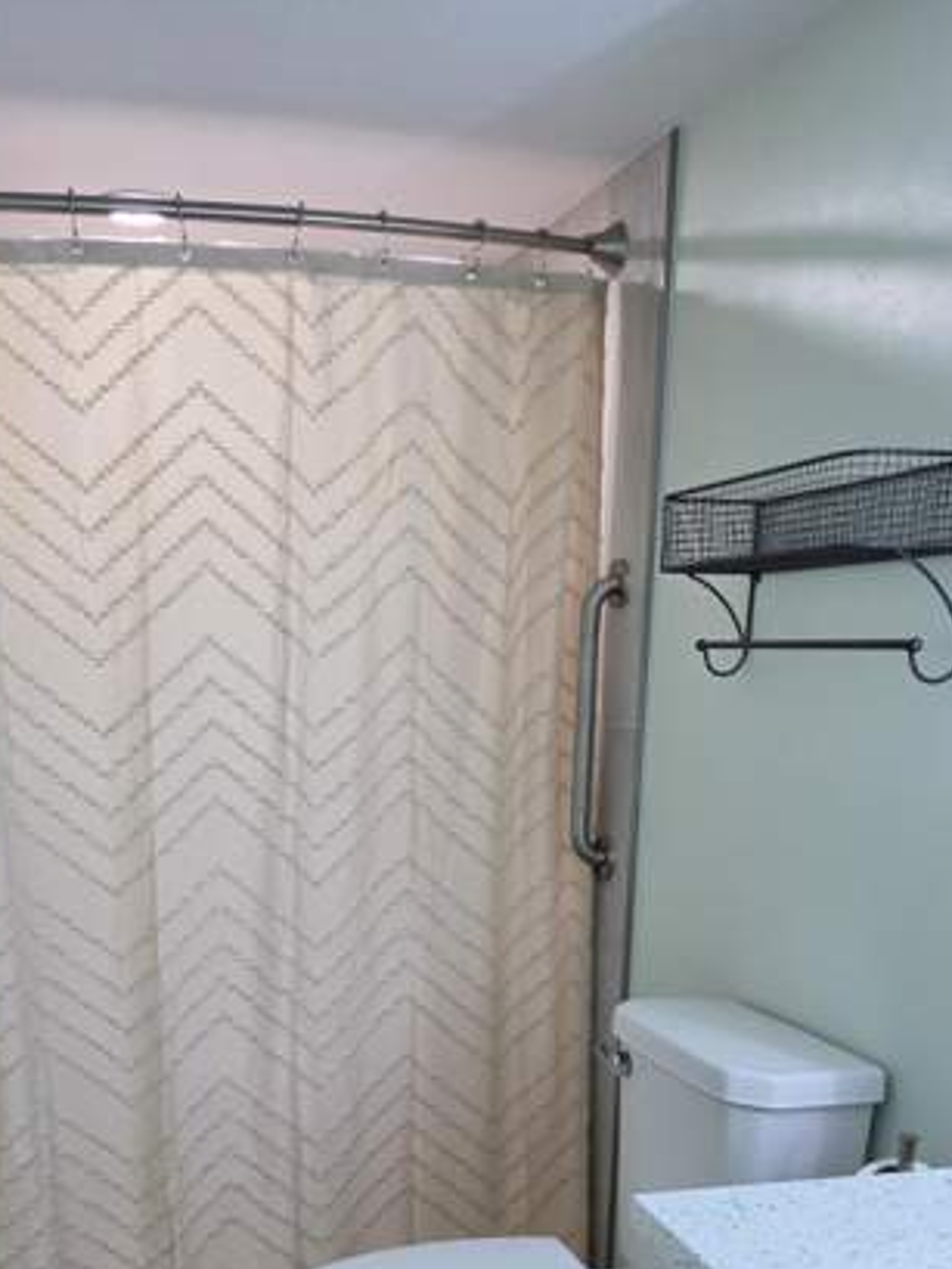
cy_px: 980
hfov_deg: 39.2
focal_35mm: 36
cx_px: 307
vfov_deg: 48.9
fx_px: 1319
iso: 250
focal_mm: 5.4
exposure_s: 1/120
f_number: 1.8
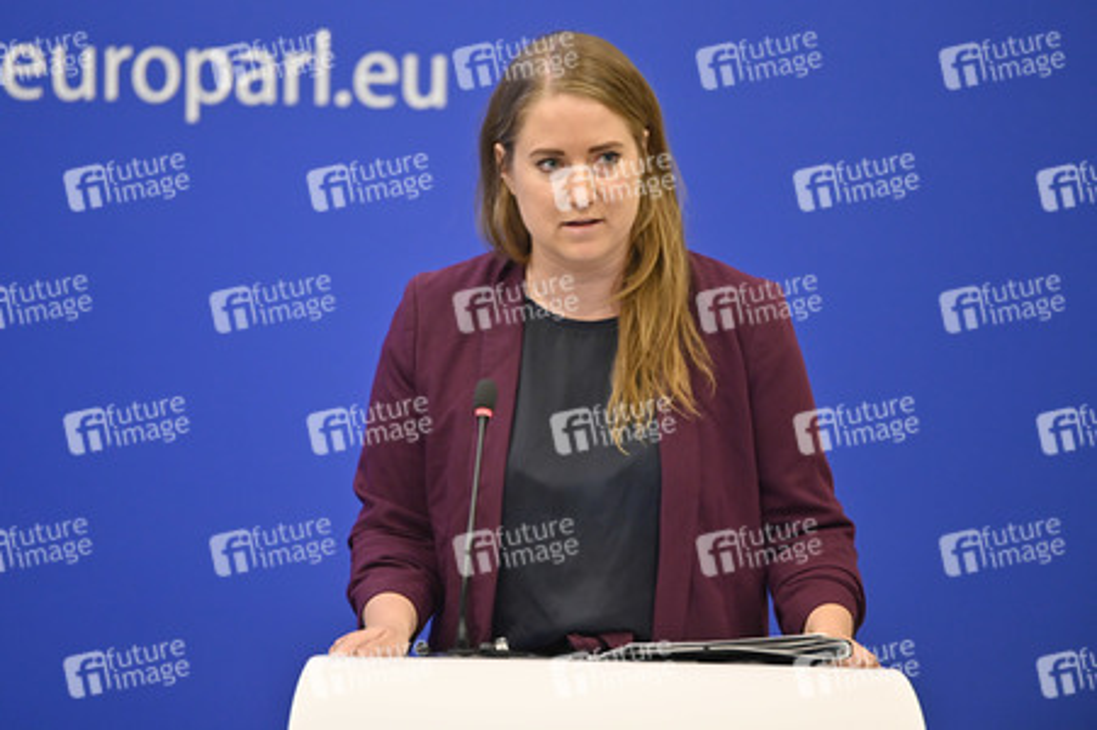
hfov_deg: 10.3
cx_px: 548
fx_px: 6090
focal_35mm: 200
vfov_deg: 6.9
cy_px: 365
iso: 2000
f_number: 2.8
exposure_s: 1/320
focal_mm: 200
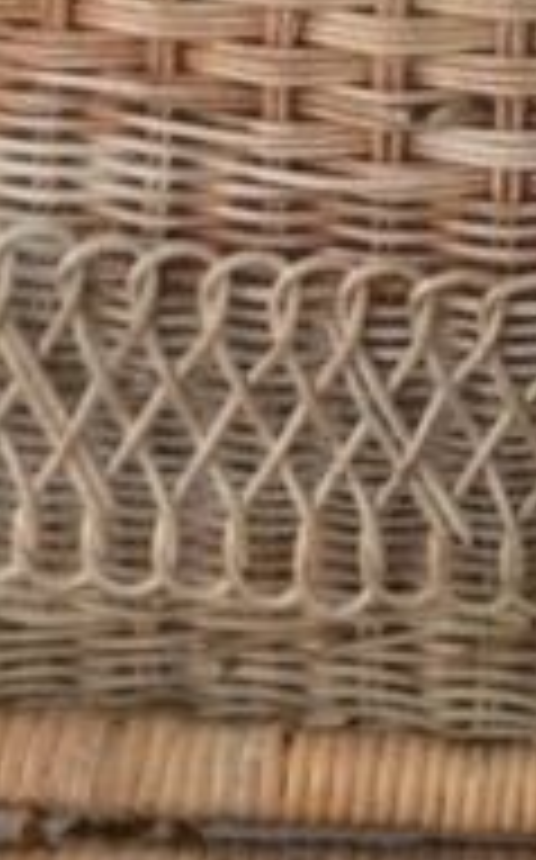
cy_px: -32
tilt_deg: -31.3
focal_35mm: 103
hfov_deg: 12.6
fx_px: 2413
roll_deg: -2.2
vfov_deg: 19.5
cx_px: 495
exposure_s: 1/17
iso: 400
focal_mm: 4.15
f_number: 2.2
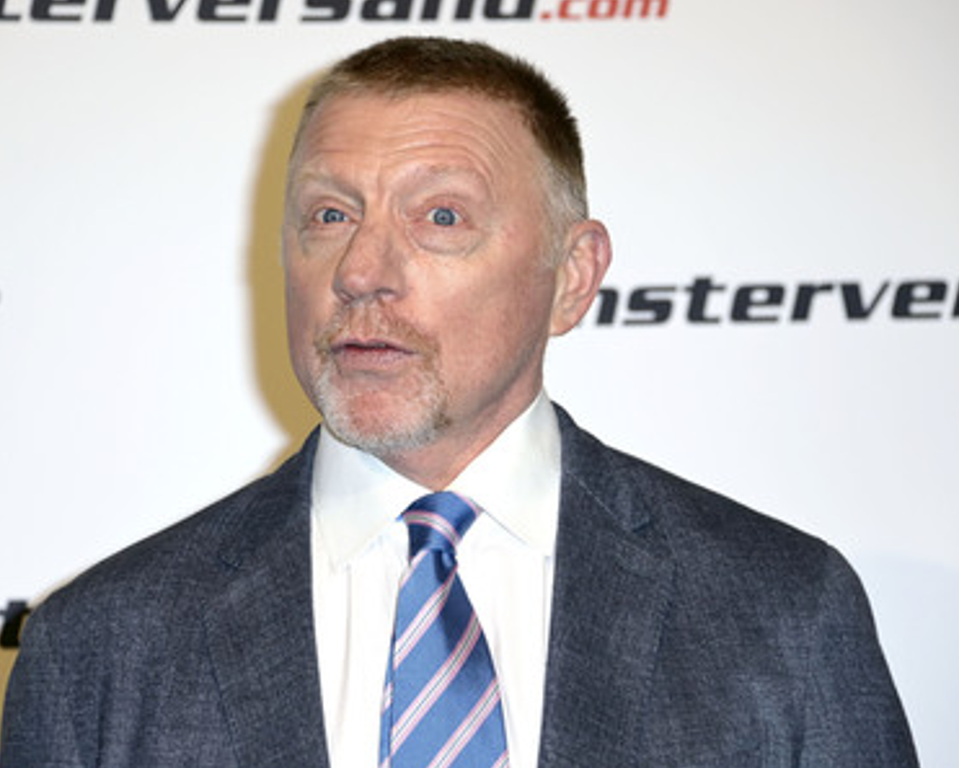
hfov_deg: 10.0
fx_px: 5508
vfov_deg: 8.0
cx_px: 430
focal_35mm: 194
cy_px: 385
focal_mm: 170
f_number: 5.6
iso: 640
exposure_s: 1/250
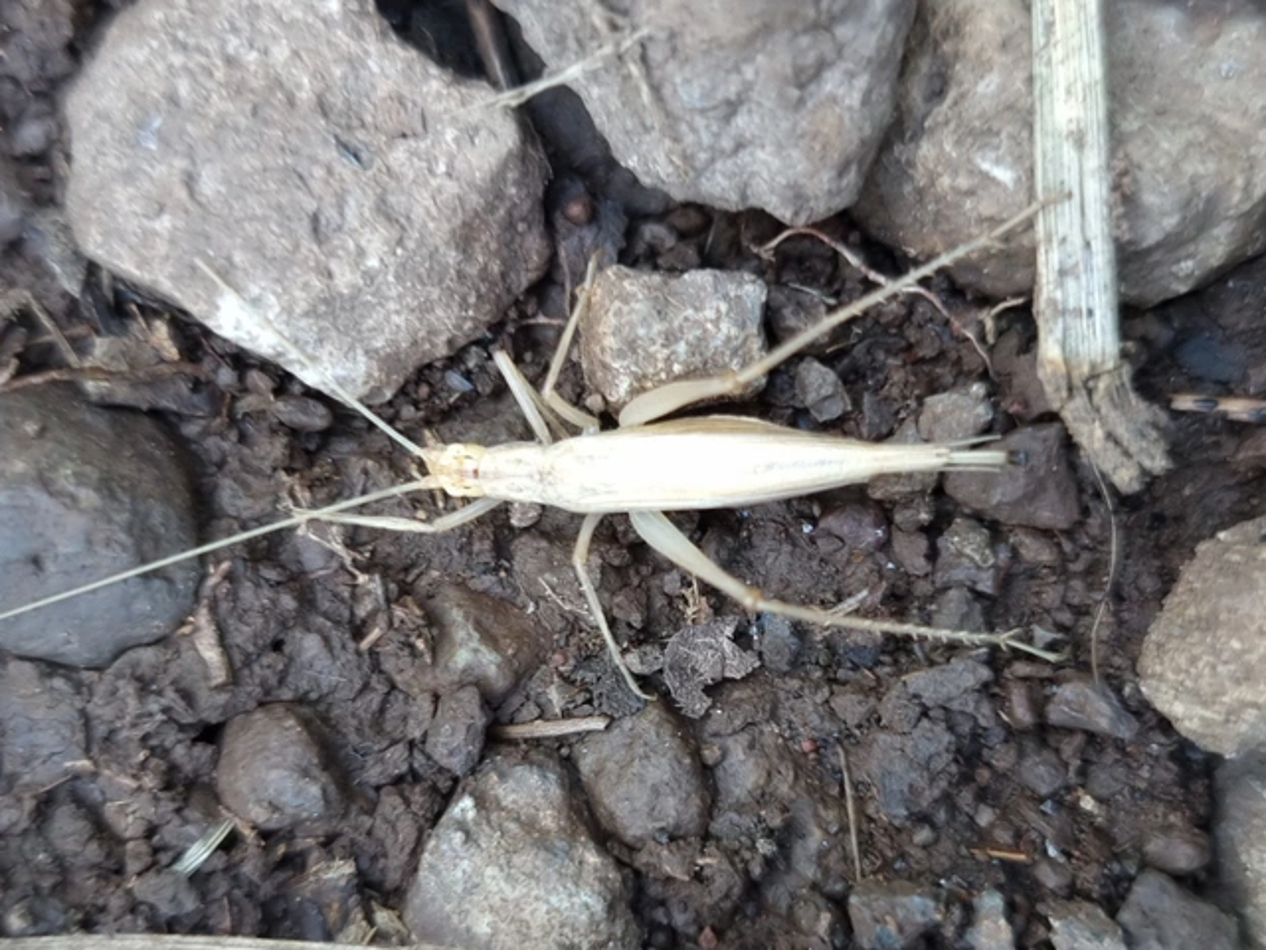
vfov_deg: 53.1
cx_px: 633
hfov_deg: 67.3
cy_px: 475
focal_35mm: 26
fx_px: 951
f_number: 1.8
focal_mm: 5.4
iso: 125
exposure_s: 1/50
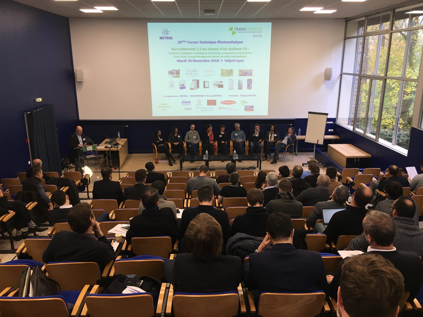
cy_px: 158
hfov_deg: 61.7
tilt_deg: -14.6
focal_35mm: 29
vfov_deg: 48.2
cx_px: 212
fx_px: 354
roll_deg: -0.2
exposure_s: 1/33
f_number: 2.2
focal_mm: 4.15
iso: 40
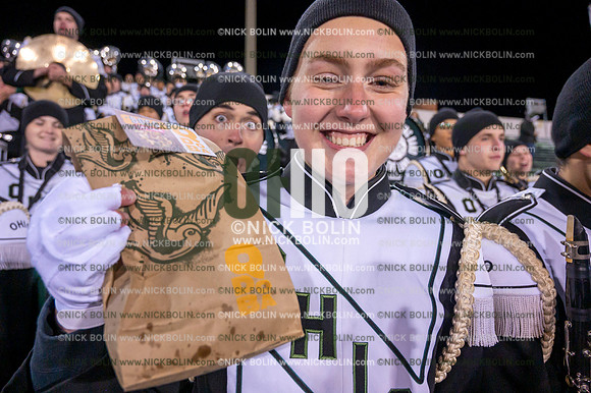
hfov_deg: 73.8
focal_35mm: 24
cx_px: 296
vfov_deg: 53.1
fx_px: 394
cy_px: 196
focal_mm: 24
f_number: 4.5
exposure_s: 1/640
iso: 5000
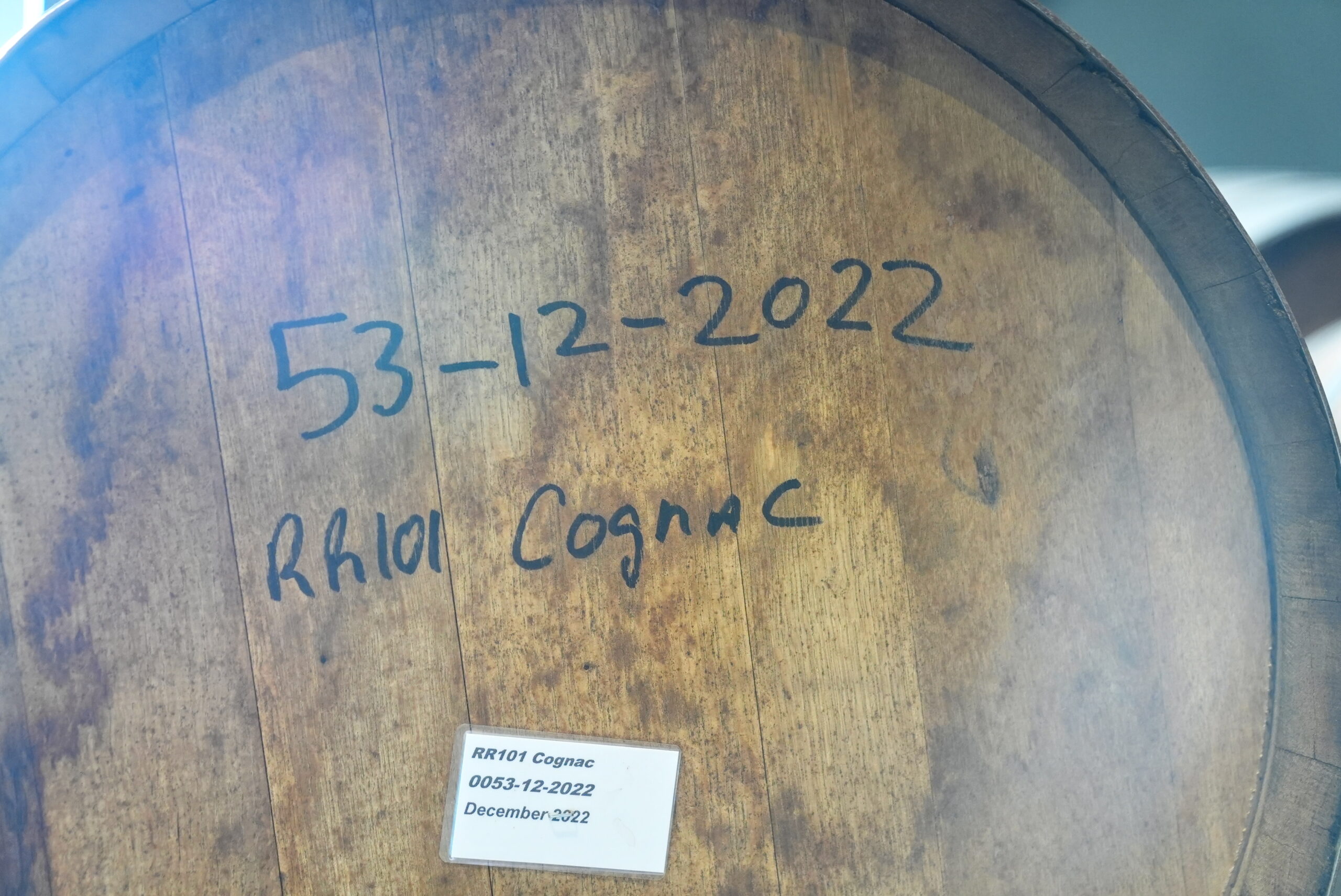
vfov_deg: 27.0
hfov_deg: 39.6
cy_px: 448
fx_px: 1863
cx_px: 670
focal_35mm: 50
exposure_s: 1/160
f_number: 2.8
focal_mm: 50
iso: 4000
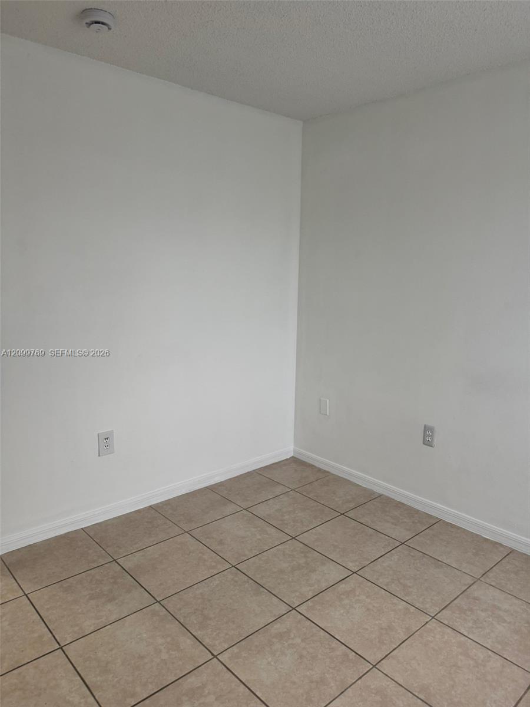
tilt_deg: -8.1
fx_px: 490
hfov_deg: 56.8
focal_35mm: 24
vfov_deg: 71.6
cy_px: 354
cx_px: 265
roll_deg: +0.0
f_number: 1.78
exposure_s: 1/60
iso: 200
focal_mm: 6.76
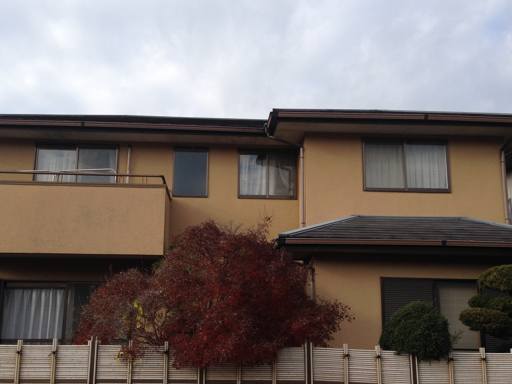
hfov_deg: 45.8
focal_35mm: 41
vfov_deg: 35.1
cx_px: 240
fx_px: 606
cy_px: 205
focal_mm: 4.12
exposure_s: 1/834
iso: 50
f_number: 2.4
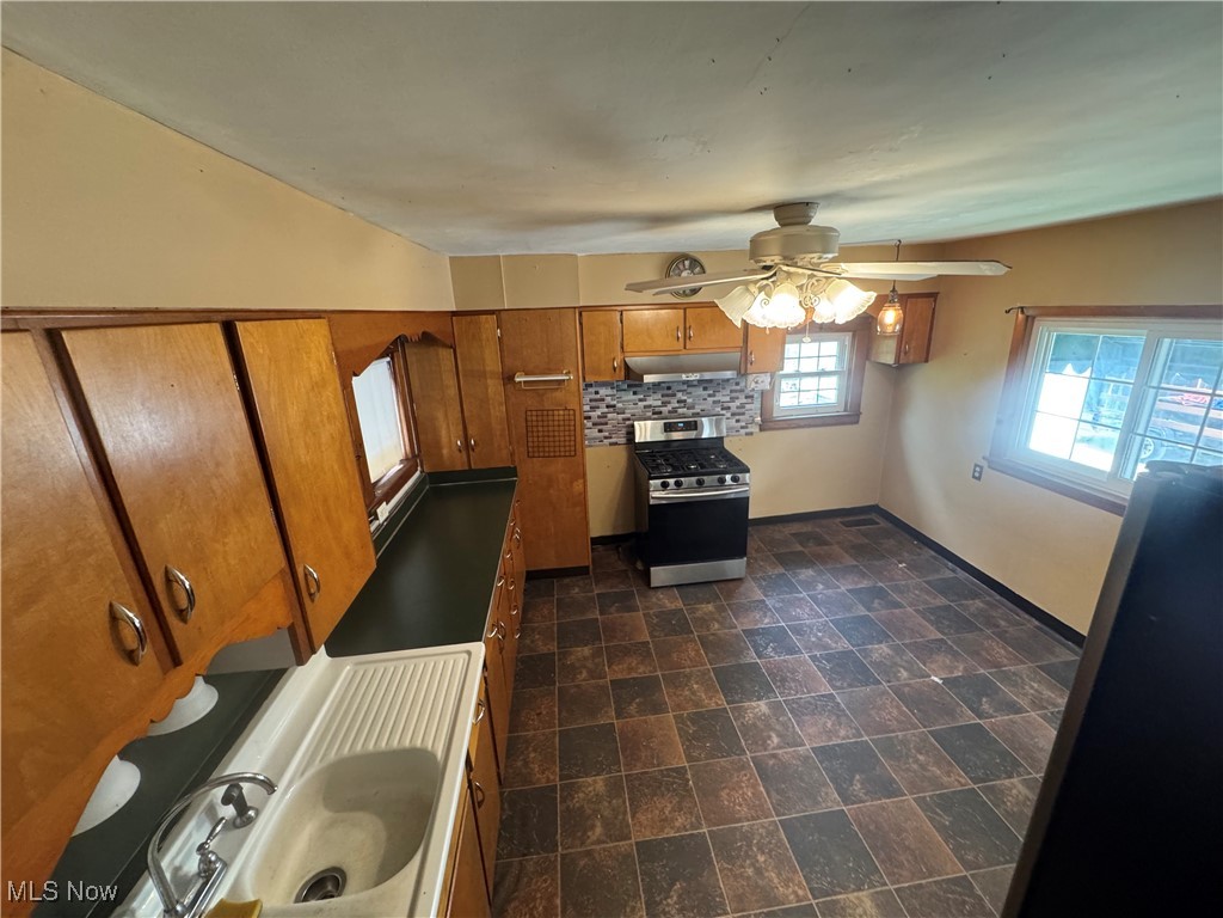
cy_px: 459
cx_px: 612
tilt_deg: -19.1
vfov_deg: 85.7
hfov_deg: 102.1
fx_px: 495
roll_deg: +1.8
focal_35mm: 14
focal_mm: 2.22
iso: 400
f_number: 2.2
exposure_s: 1/60
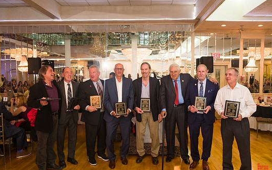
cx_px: 144
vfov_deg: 45.9
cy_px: 90
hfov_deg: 68.4
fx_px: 200
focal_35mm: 27
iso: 1000
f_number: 3.2
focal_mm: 24
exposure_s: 1/125
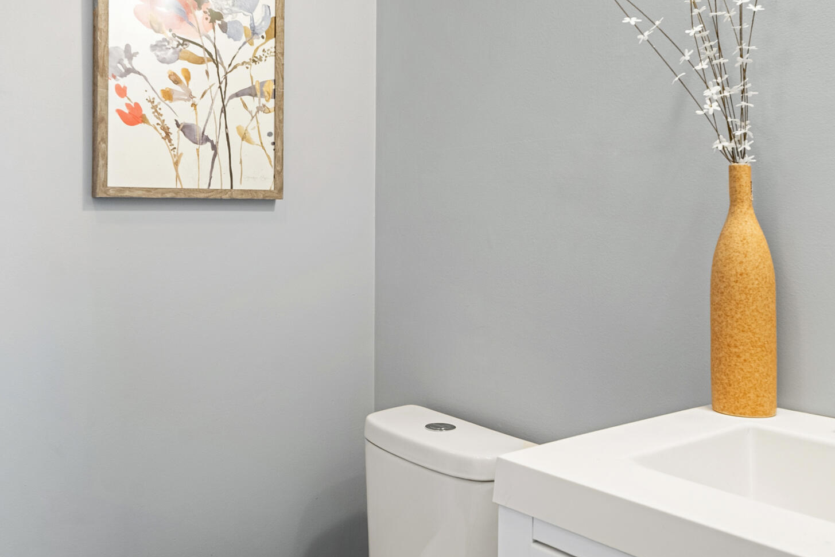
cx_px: 402
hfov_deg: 57.2
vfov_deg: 39.9
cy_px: 230
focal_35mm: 33
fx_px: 766
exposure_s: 1/50
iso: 200
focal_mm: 16
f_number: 8
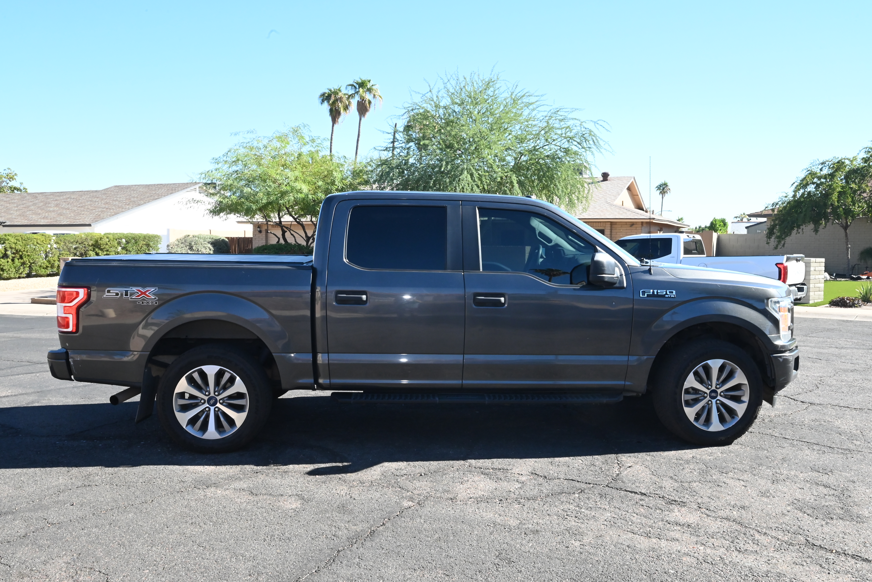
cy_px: 291
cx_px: 436
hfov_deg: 61.9
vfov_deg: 43.6
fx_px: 727
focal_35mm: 30
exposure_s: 1/200
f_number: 22
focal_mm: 30
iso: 2000
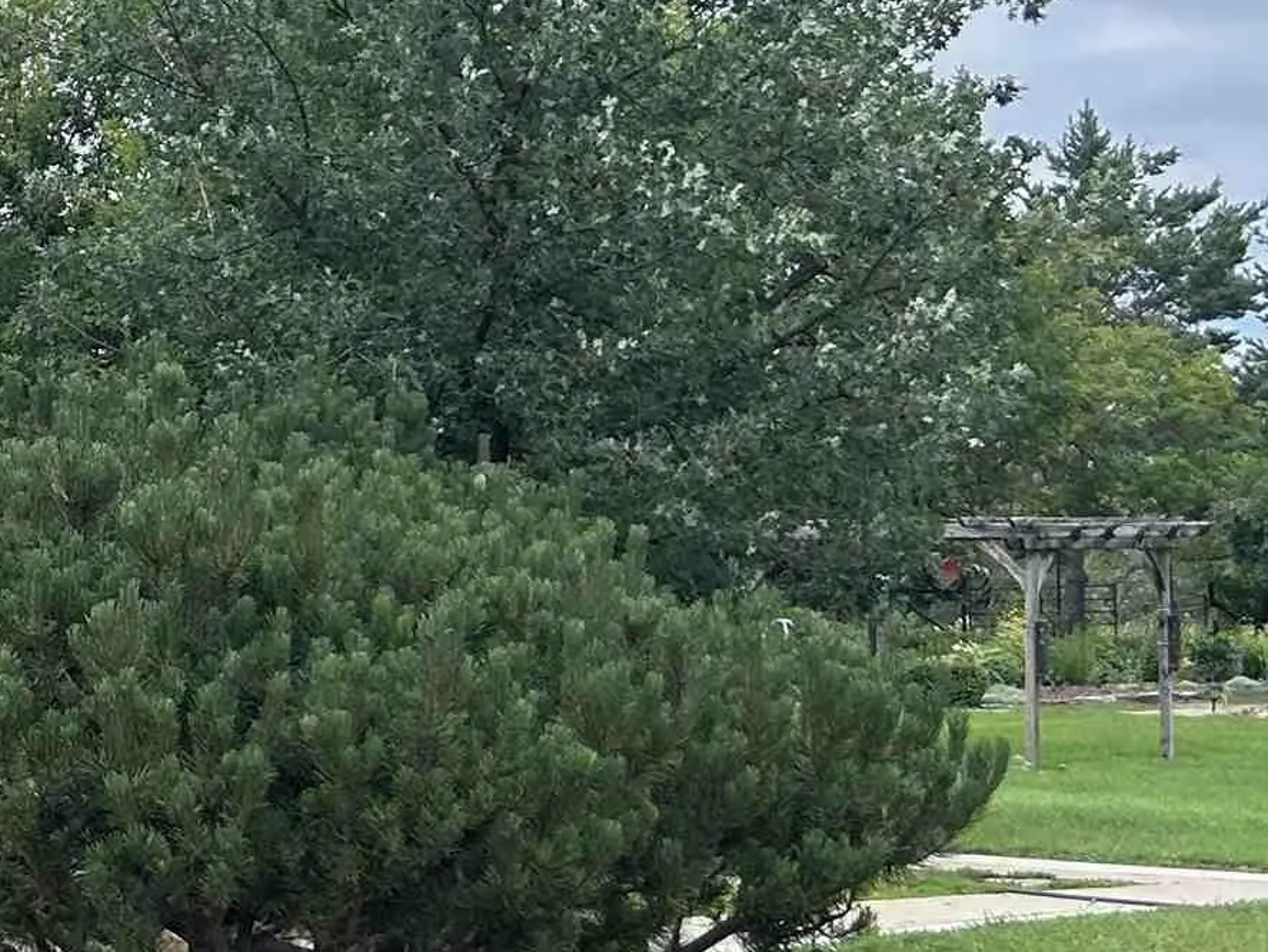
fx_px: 3298
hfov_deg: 18.5
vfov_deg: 16.4
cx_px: -799
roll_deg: +0.3
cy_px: 532
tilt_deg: +1.6
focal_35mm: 90
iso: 50
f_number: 1.5
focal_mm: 5.7
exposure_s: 1/1412
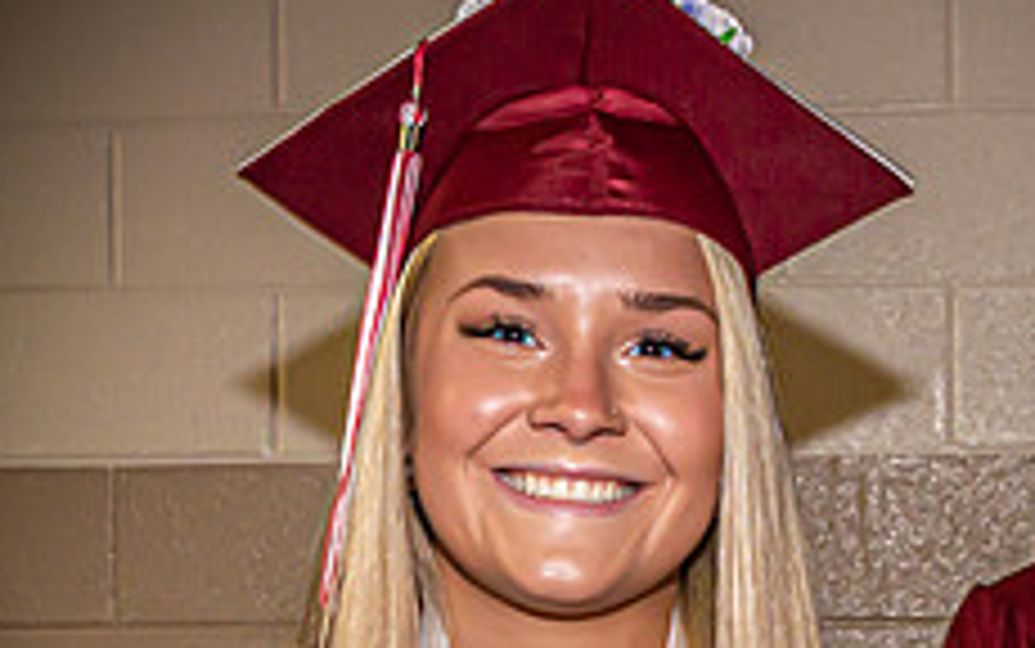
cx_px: 697
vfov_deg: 13.3
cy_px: 621
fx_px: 2737
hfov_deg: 21.3
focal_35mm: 97
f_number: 4.5
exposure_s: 1/25
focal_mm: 17
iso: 400
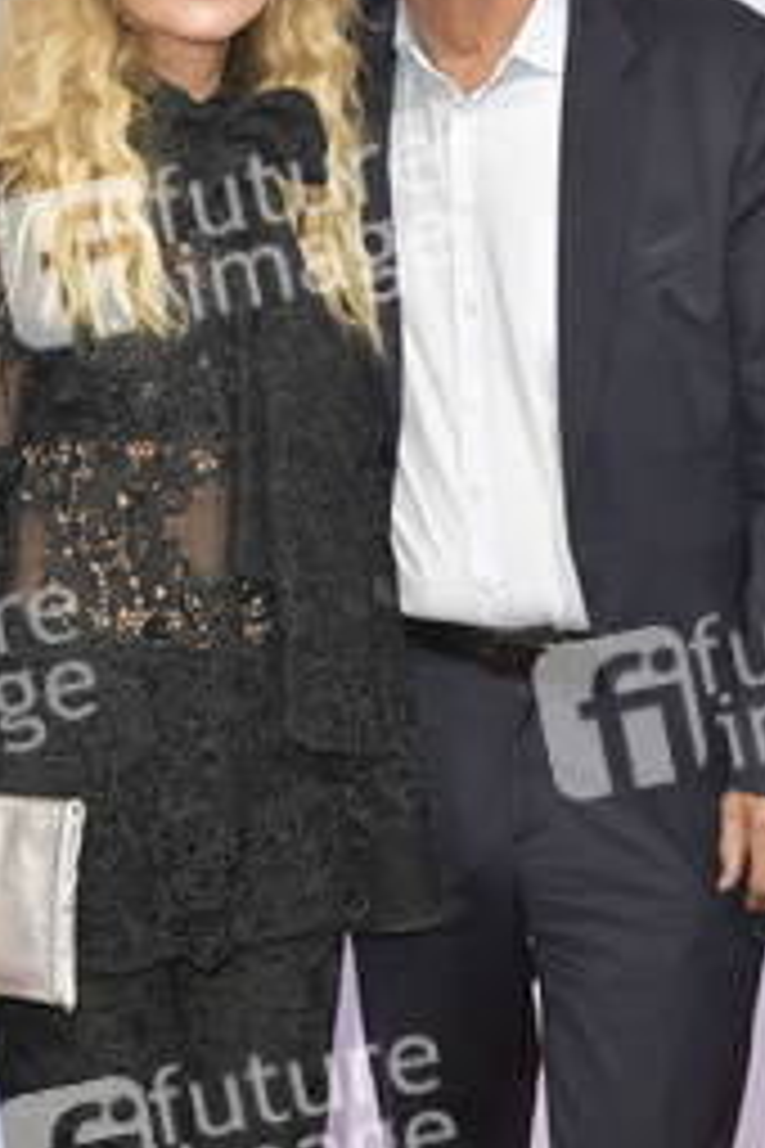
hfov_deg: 19.7
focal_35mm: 69
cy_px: 468
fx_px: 2199
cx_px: 356
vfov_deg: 29.2
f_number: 7.1
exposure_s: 1/160
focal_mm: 44
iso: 320
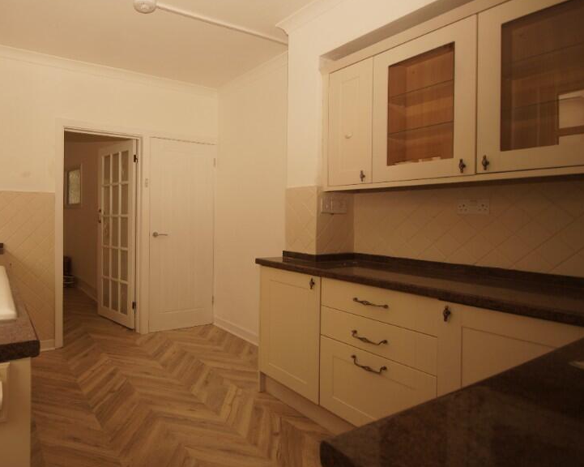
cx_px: 178
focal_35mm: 20
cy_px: 214
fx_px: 345
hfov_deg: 76.9
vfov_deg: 67.9
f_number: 4
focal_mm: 10
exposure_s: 1/60
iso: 125
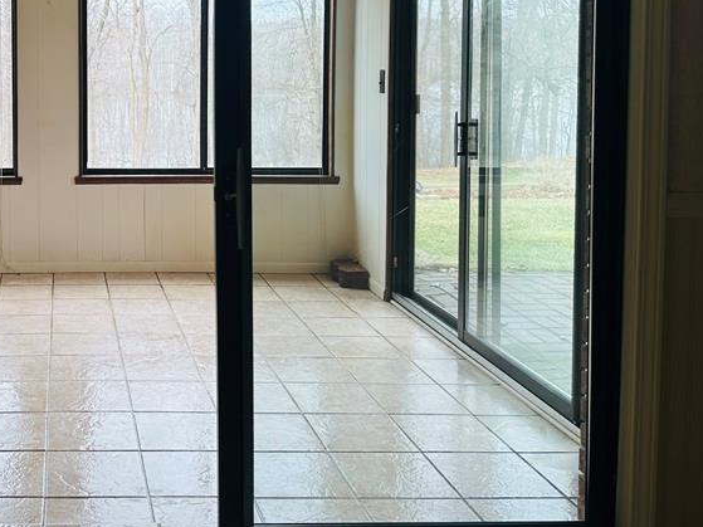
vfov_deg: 31.8
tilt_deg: -3.1
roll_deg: +0.1
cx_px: 65
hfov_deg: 39.7
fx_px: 893
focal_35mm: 44
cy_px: 89
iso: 80
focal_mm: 6.86
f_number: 1.78
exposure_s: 1/327
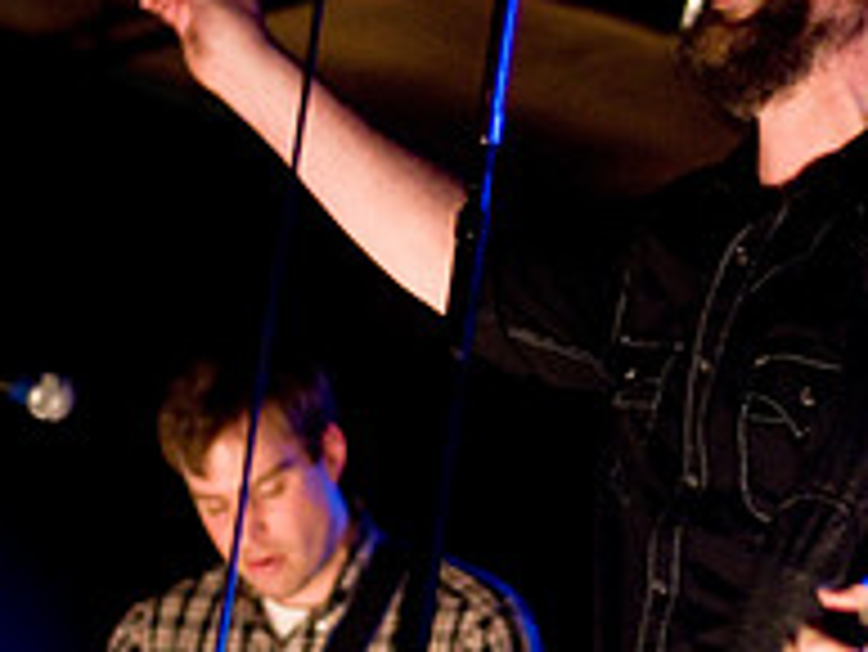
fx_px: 4215
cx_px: 474
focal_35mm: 168
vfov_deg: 8.8
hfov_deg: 11.8
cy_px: 90
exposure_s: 1/50
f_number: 1.8
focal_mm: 50
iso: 1000
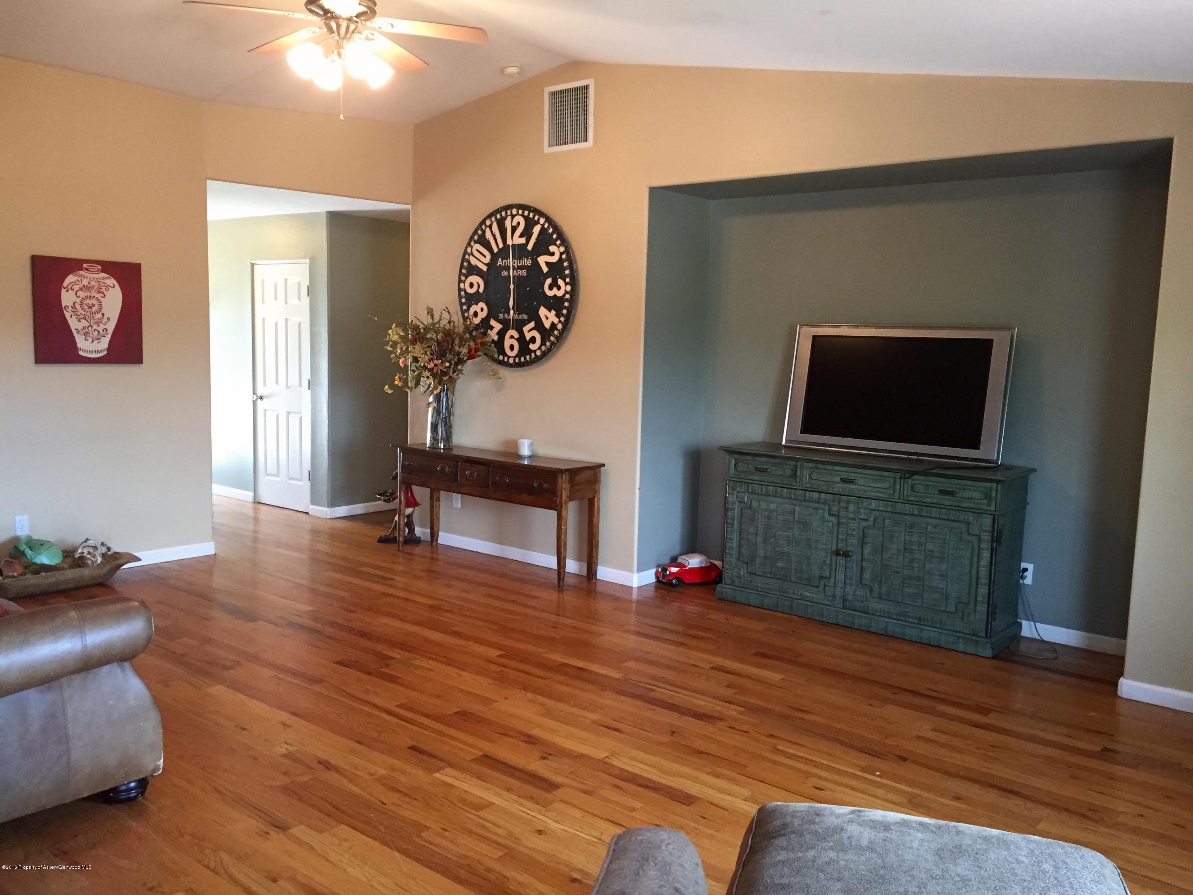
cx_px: 596
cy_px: 448
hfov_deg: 61.7
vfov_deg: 48.2
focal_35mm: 29
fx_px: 999
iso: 160
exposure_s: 1/30
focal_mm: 4.15
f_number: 2.2
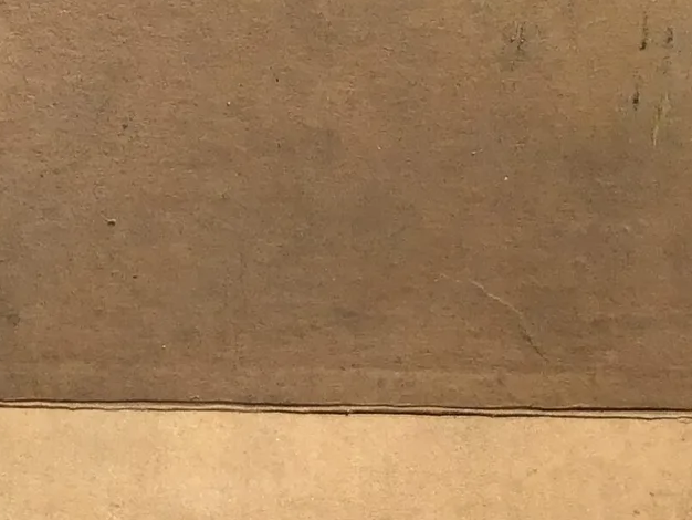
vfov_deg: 14.8
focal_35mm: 99
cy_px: 492
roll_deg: -2.3
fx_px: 1980
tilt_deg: -33.5
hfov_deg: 18.3
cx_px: -230
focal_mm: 3.3
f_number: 2.4
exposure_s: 1/120
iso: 40
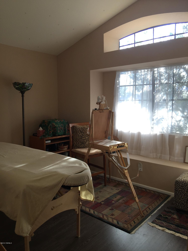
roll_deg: +0.6
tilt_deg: -5.2
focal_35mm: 29
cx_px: 94
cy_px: 126
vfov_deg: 61.7
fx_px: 210
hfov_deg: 48.2
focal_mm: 4.15
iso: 32
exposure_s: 1/60
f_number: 2.2
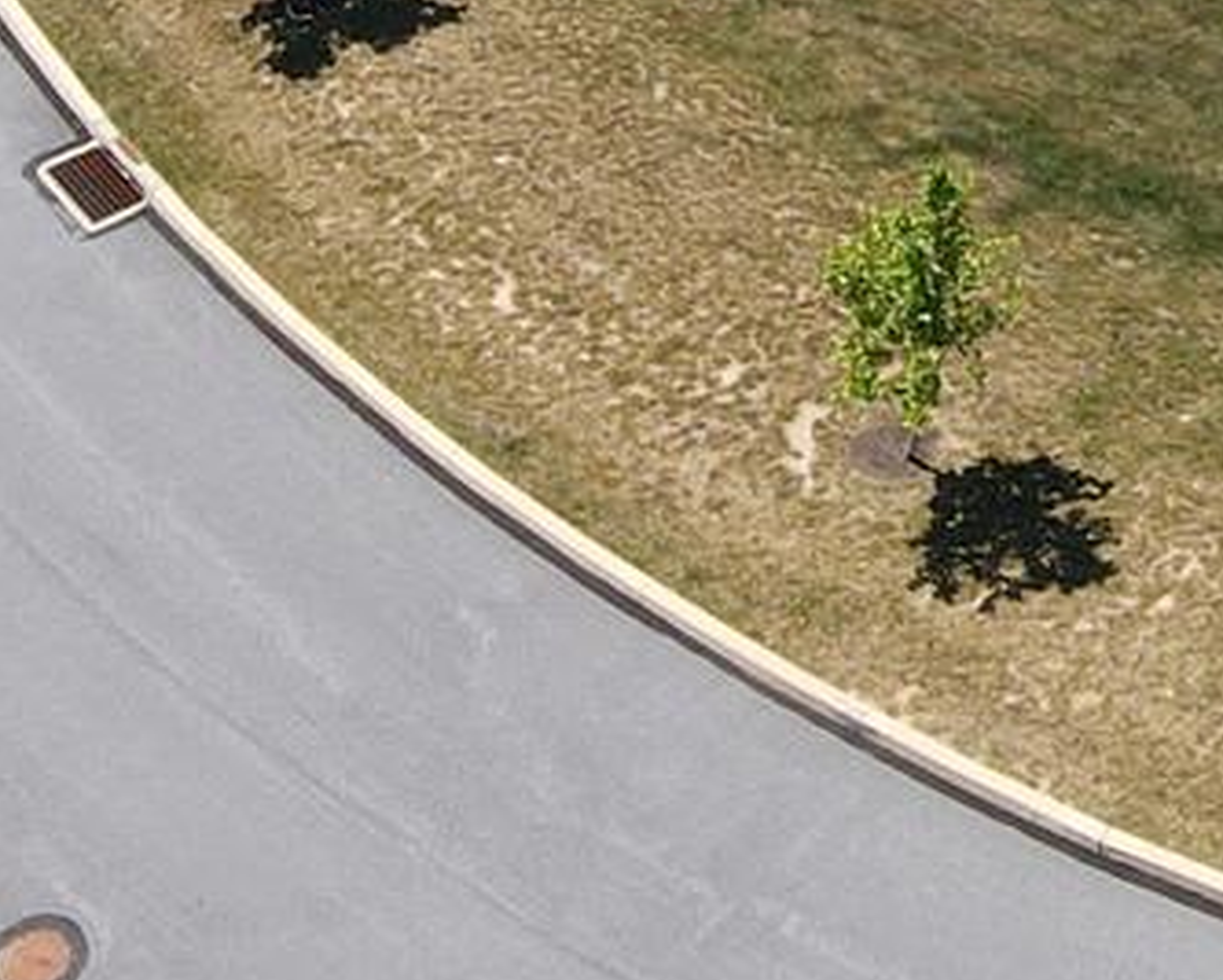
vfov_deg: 10.1
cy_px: -870
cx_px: 1432
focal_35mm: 144
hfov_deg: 13.1
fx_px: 5217
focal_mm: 4.5
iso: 110
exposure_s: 1/500
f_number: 2.8
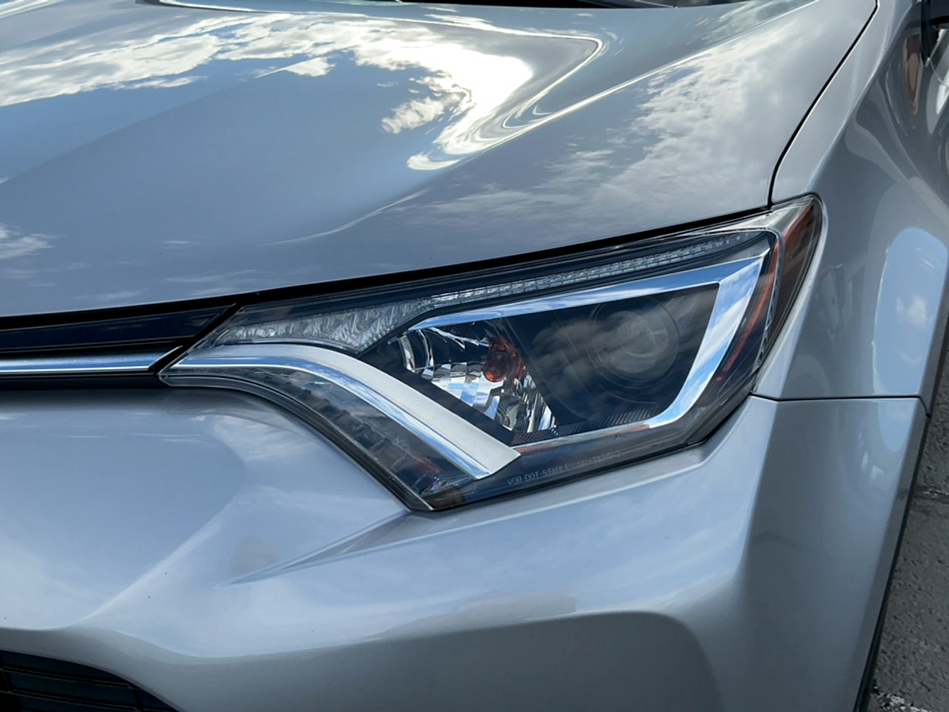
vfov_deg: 46.8
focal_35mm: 30
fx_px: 822
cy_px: 356
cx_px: 474
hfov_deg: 60.0
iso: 25
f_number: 1.8
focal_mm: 3
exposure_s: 1/855
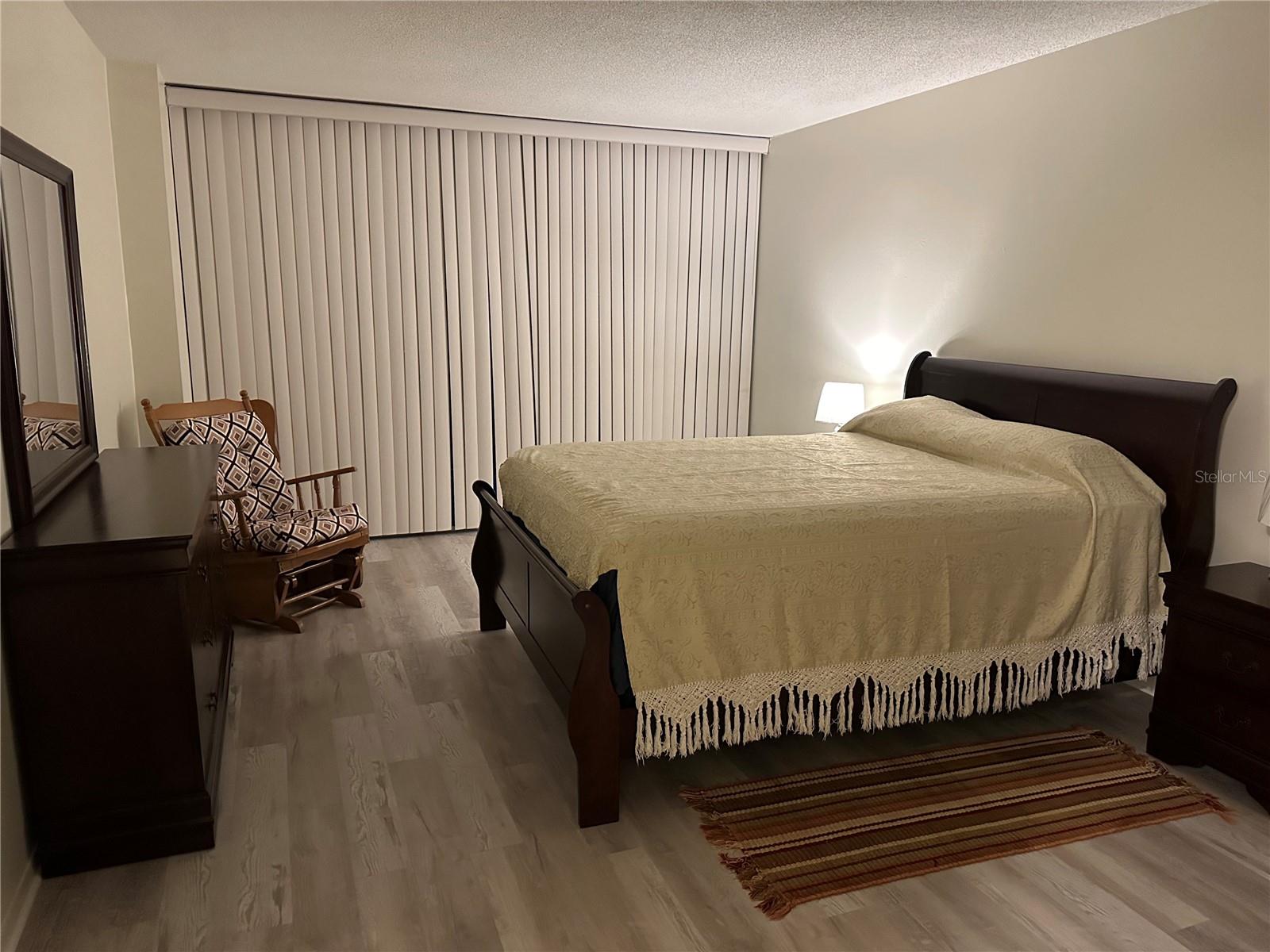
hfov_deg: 71.6
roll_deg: -1.0
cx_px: 635
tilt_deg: -11.5
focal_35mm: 24
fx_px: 881
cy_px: 476
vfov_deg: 56.8
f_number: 1.78
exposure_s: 1/60
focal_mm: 6.86
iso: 800
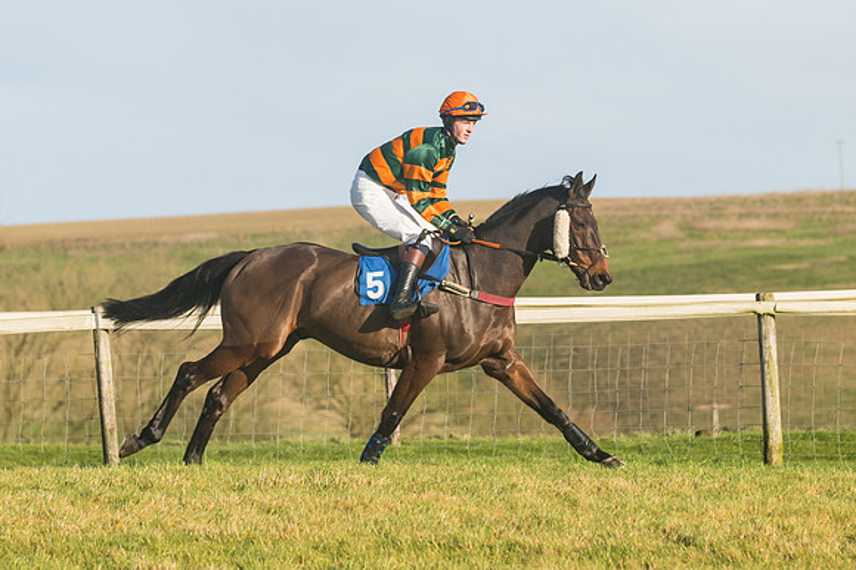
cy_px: 285
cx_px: 428
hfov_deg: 8.9
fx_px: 5513
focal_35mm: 232
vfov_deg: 5.9
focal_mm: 155
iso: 400
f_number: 5
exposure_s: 1/5000
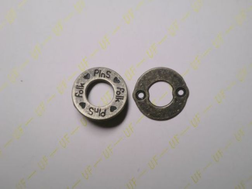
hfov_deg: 39.6
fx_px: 350
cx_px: 126
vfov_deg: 30.3
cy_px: 94
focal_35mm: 48
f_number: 3.4
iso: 200
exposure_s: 1/125
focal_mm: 7.91
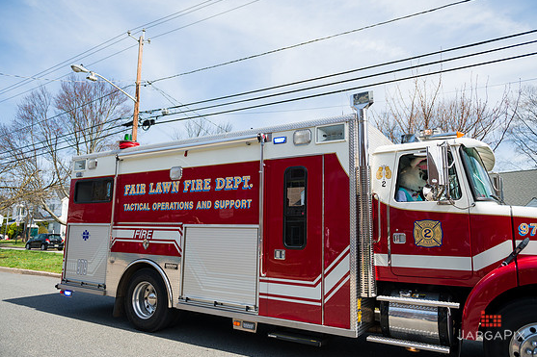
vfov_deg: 51.3
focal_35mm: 25
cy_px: 175
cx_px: 270
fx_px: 373
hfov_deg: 71.5
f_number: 4
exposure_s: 1/3200
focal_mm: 24
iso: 200
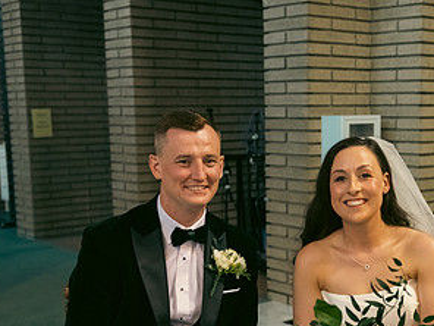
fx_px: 802
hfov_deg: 29.9
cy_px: 247
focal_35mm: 64
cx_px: 309
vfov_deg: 22.7
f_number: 3.5
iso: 1000
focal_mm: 34
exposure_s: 1/160
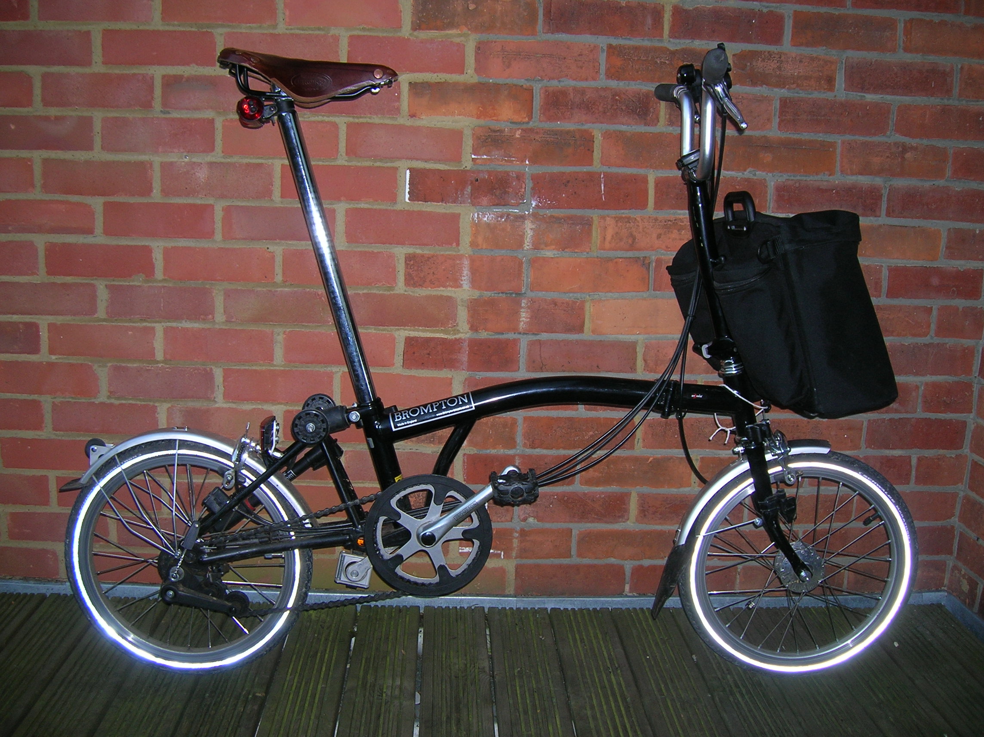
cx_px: 492
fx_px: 966
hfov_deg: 54.0
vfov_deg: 41.7
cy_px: 368
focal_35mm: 34
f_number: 2.9
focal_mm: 5.7
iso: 50
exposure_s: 1/60.1
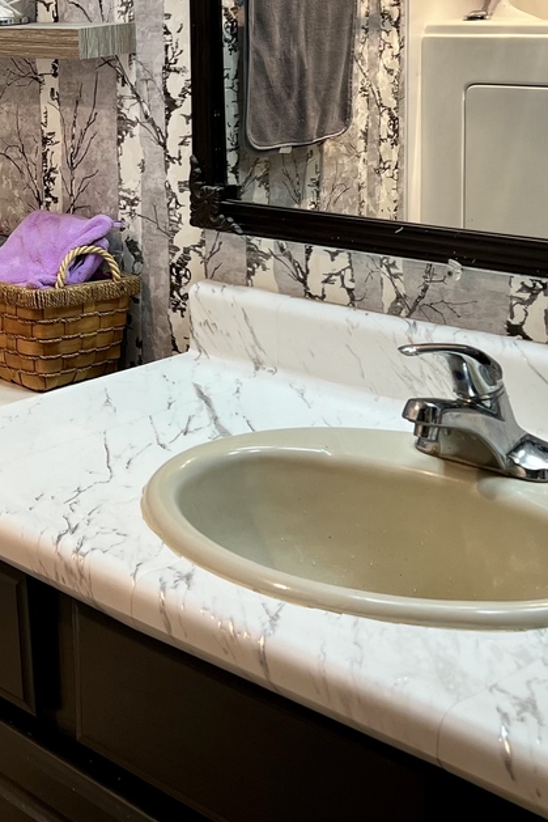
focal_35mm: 62
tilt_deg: -10.8
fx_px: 1415
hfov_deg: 21.2
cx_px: 5
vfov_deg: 31.9
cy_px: 223
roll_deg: +3.0
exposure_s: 1/60
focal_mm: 5.7
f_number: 1.5
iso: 80
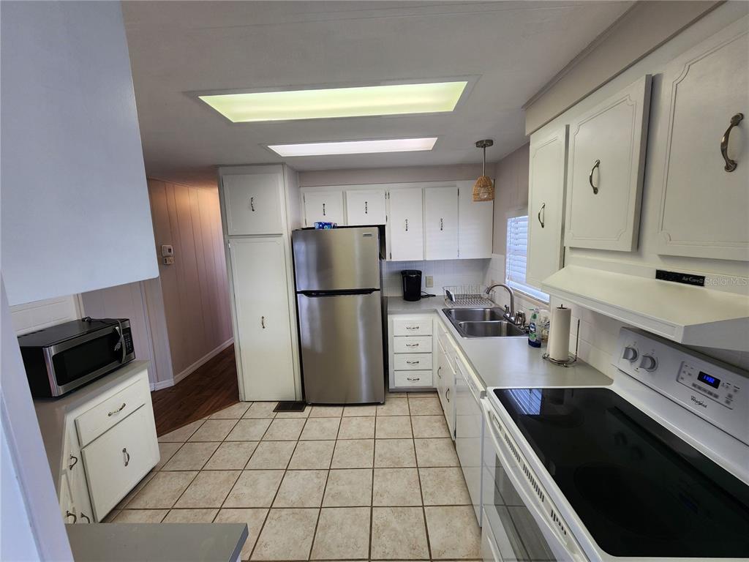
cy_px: 281
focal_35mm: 13
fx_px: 281
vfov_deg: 89.9
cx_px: 374
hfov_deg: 106.2
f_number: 2.2
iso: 80
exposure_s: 1/60
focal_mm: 2.2
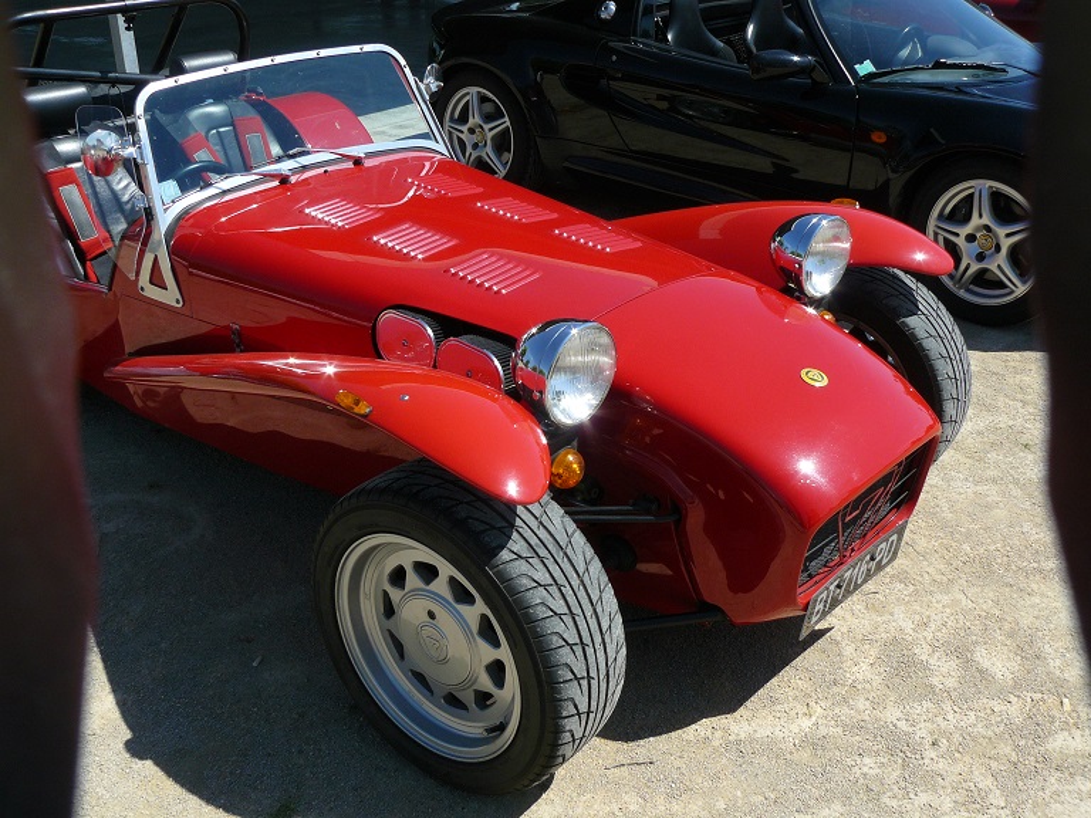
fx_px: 1135
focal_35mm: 36
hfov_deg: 51.4
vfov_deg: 39.7
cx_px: 546
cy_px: 409
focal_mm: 6
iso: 100
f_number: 5.6
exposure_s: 1/400
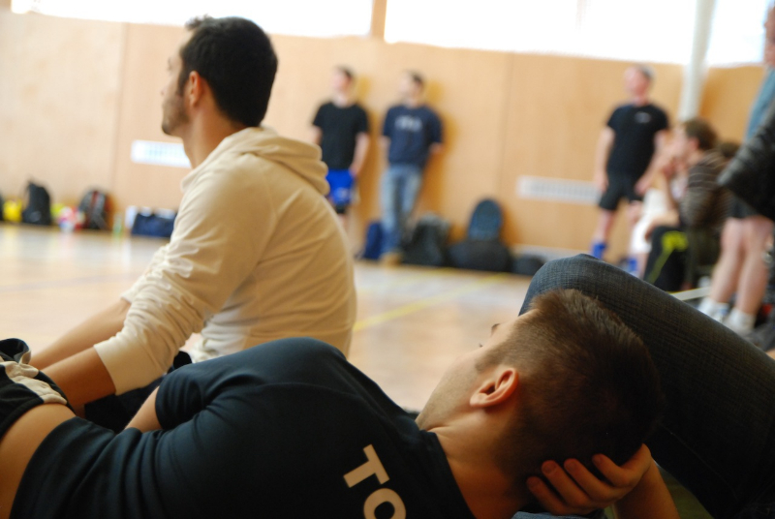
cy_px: 260
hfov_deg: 28.0
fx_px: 1552
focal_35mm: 72
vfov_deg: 19.0
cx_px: 388
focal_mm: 48
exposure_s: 1/30
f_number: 2.8
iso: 800
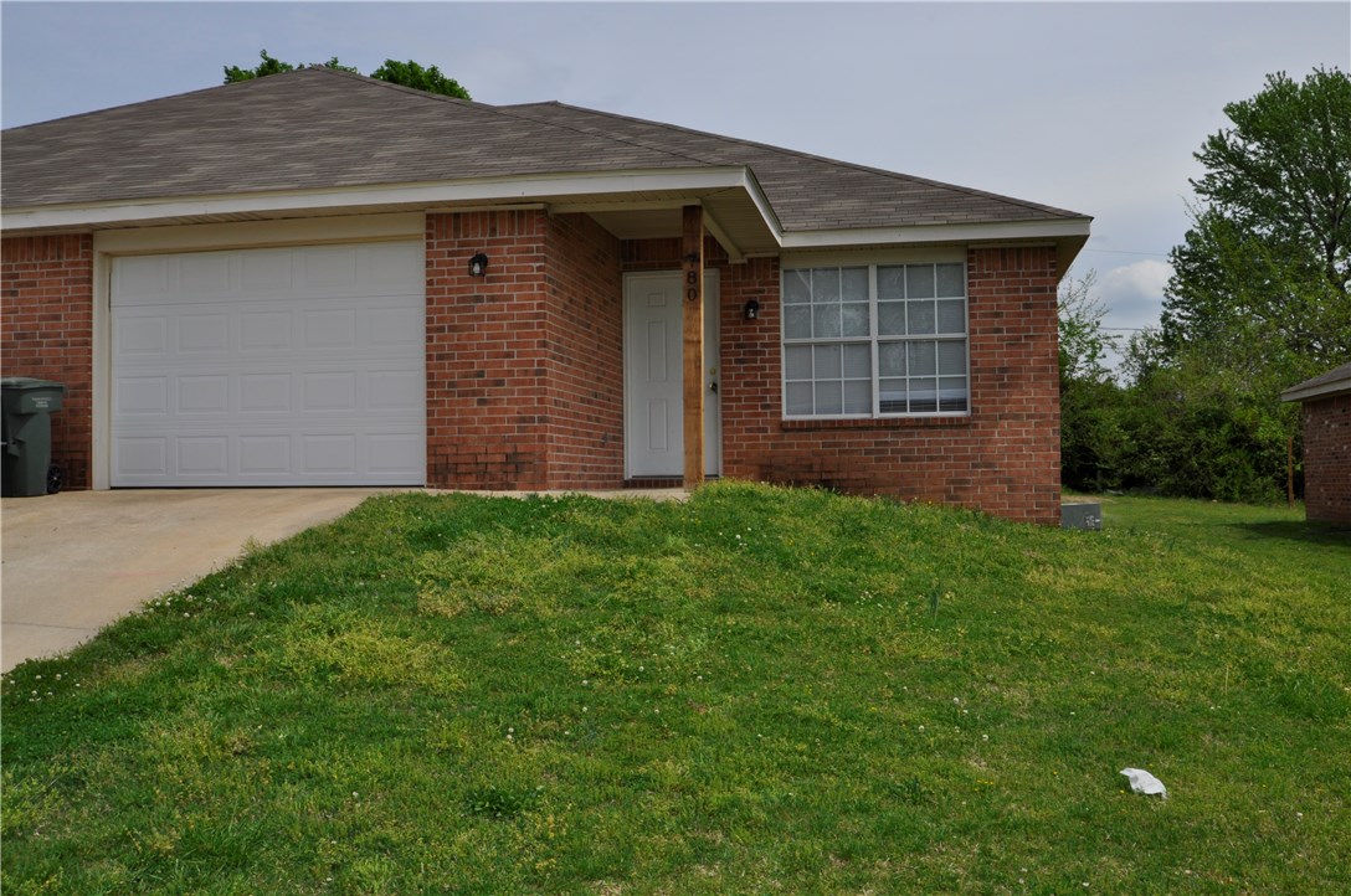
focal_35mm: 36
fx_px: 1349
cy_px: 448
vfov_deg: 36.8
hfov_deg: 53.2
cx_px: 676
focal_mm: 24
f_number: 16
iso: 200
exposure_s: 1/200
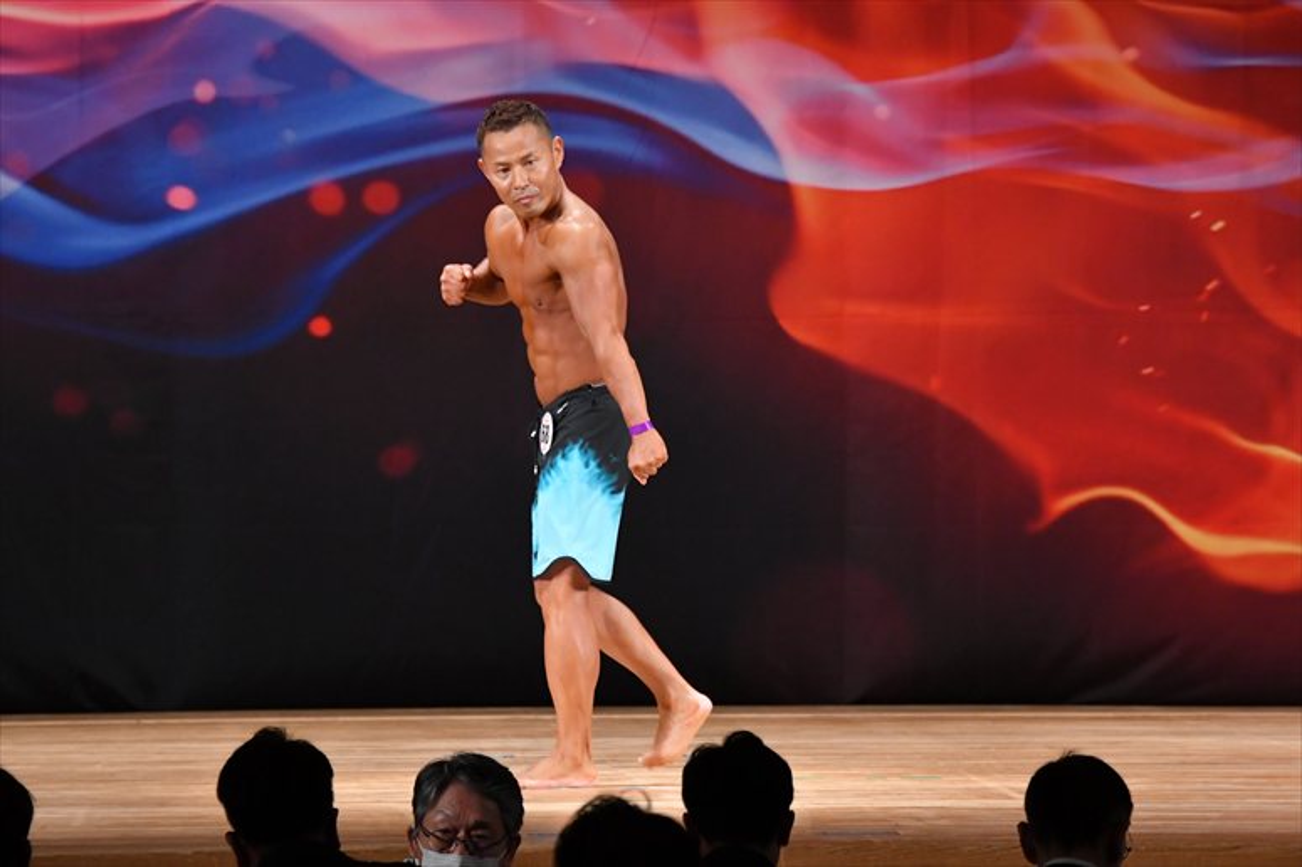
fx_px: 8676
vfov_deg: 5.7
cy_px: 434
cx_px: 651
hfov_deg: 8.6
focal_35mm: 240
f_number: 5.6
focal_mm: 160
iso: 3200
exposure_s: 1/400
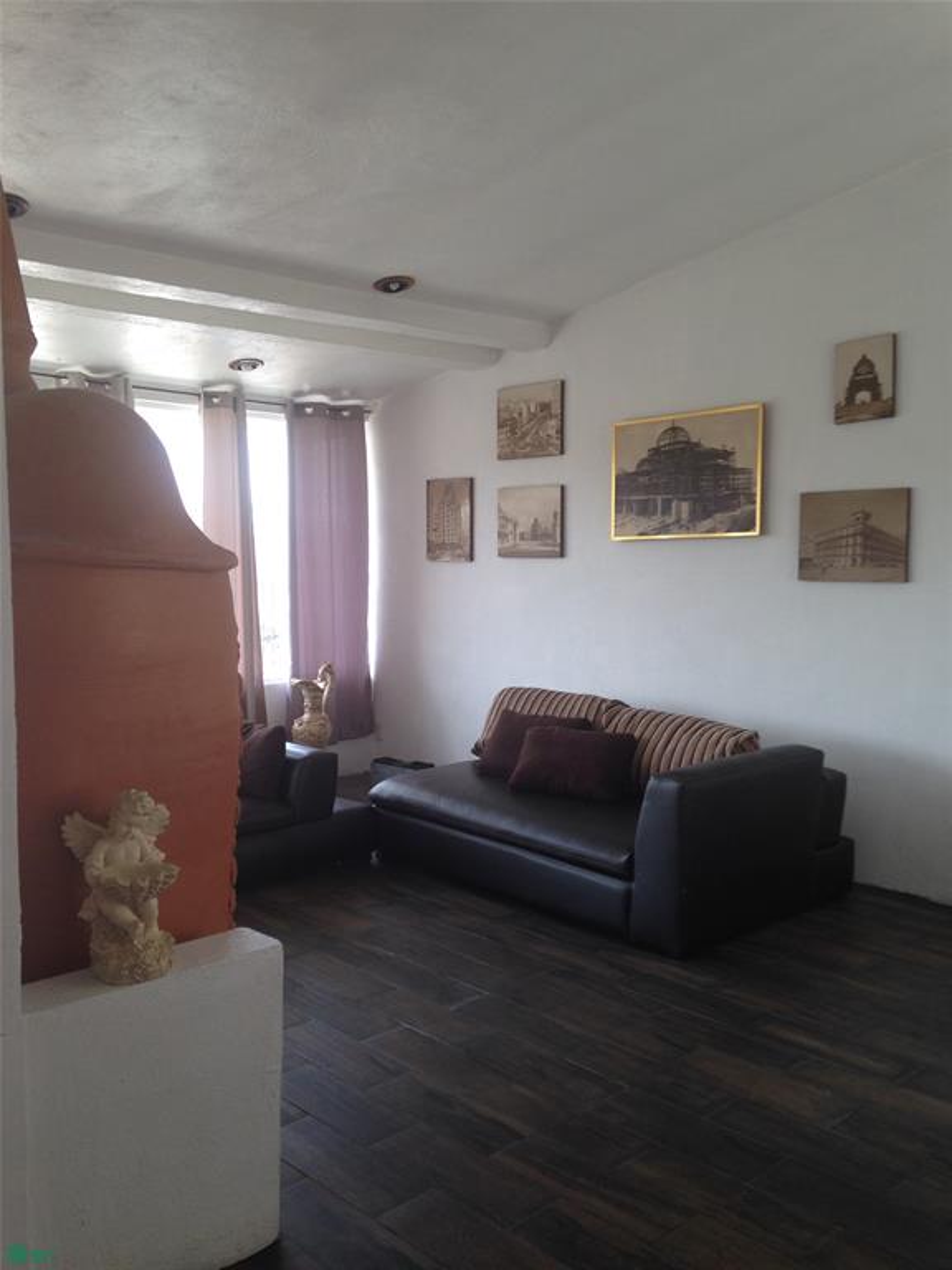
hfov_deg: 42.9
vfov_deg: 55.4
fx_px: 1210
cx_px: 476
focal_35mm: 33
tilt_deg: -1.9
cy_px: 635
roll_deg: +1.3
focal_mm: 4.12
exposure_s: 1/60
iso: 50
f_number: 2.4
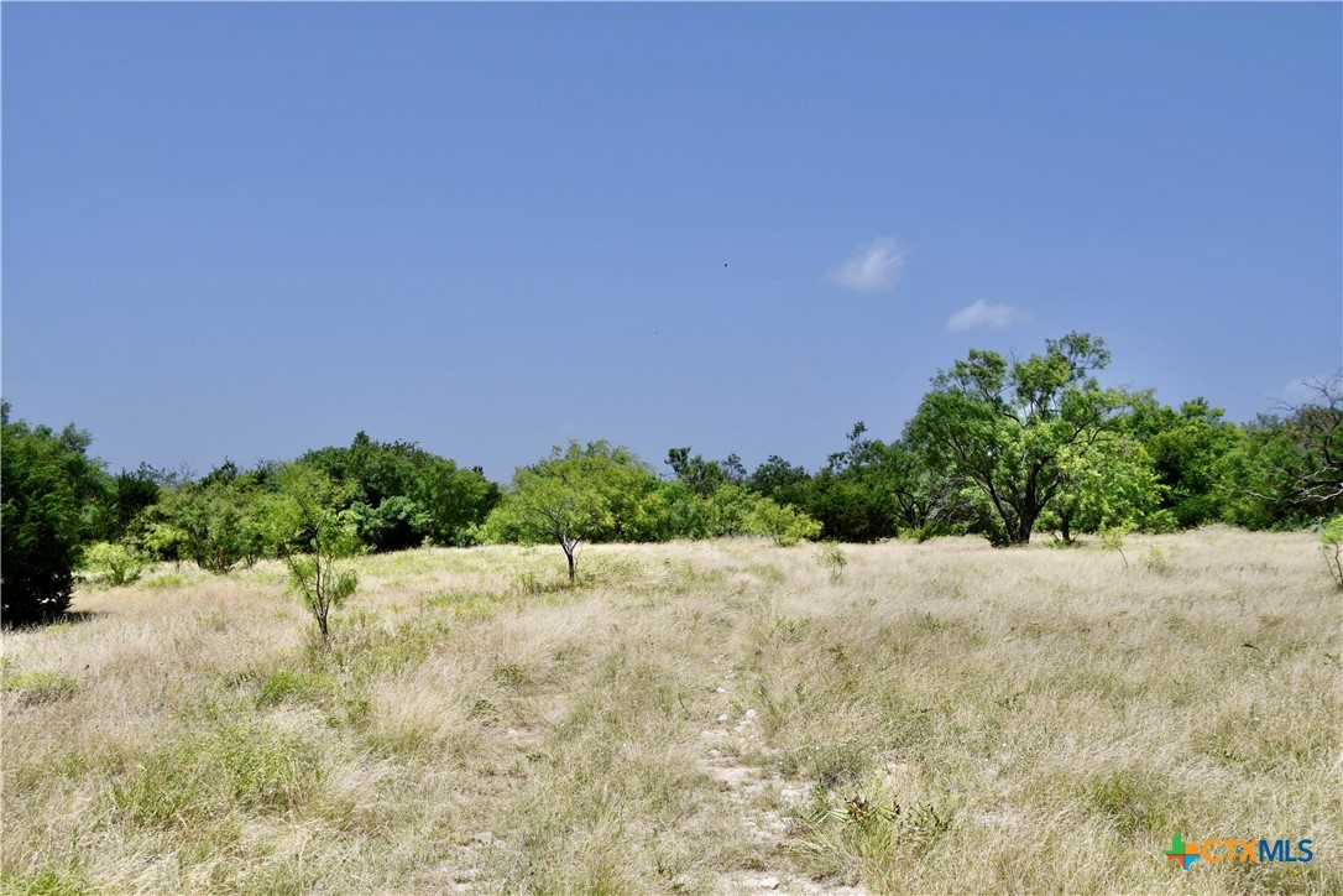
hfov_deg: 48.5
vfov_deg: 33.4
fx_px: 1492
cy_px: 448
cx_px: 672
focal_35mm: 40
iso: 100
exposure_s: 1/320
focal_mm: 27
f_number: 9
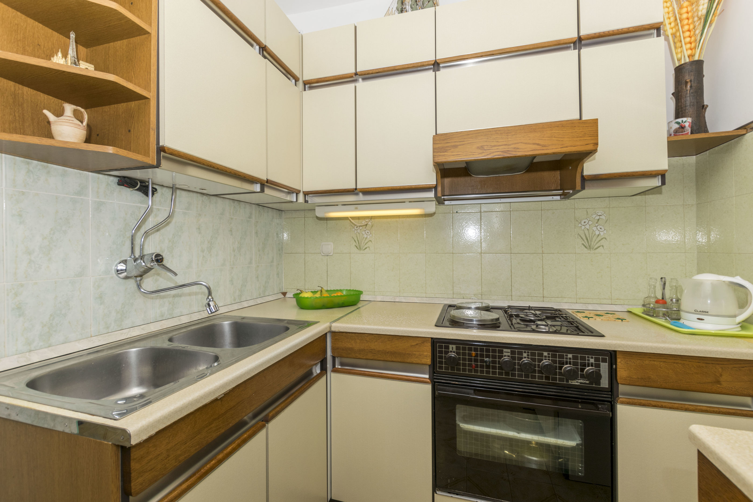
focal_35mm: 15
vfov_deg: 77.3
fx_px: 314
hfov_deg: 100.4
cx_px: 376
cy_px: 251
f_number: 8
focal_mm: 10
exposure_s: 1/160
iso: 100
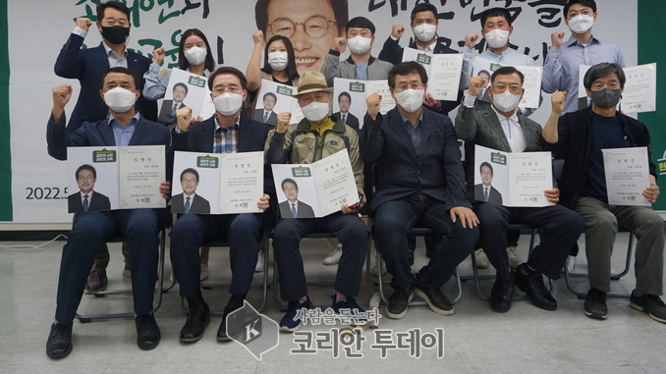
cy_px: 147
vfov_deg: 41.9
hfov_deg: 68.8
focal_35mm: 28
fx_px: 486
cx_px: 335
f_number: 4
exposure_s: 1/160
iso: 500
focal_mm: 17
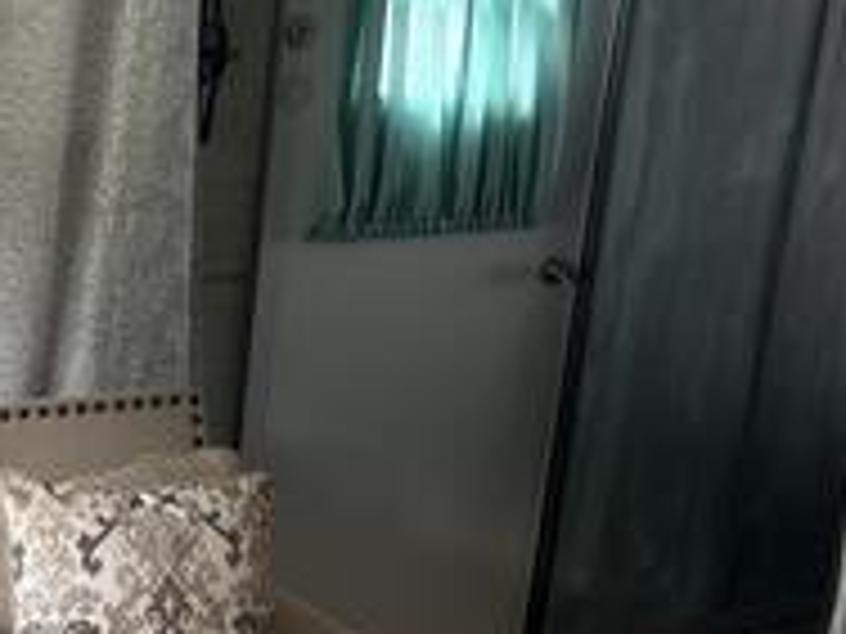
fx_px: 2028
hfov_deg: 22.5
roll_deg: -2.4
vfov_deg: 17.7
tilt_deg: -17.6
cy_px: 463
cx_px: -32
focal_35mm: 83
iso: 125
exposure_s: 1/121
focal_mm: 5.96
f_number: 1.6
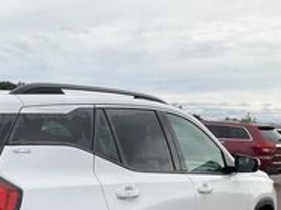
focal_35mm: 62
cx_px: 33
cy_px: 204
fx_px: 503
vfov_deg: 22.8
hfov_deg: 30.0
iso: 25
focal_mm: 3
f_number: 1.8
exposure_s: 1/2141
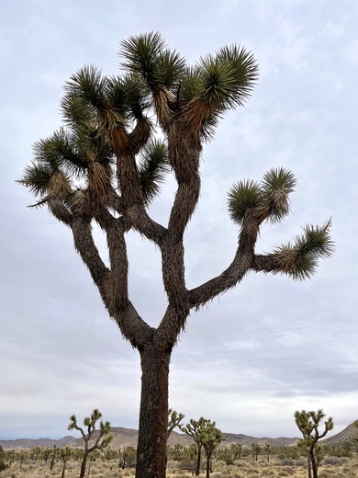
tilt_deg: +31.1
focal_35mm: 26
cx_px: 179
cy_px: 239
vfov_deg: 67.3
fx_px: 359
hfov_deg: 53.1
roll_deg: +0.3
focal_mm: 4.2
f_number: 1.6
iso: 32
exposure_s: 1/3731
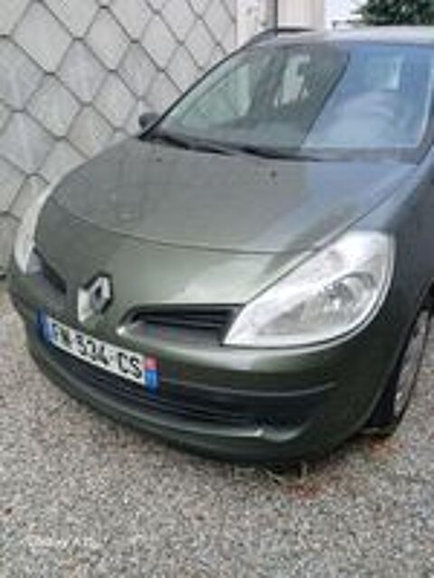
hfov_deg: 53.1
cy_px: 289
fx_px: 435
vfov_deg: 67.3
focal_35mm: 26
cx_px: 217
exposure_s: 1/269
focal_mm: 3.98
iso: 20
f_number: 1.8
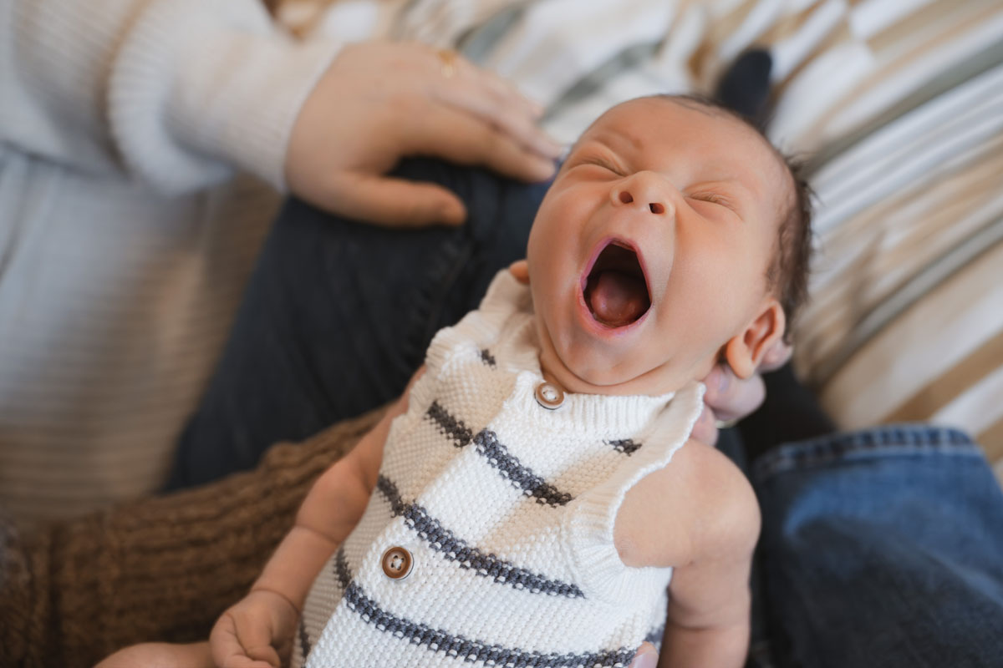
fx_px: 947
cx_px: 502
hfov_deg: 55.8
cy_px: 334
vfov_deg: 38.9
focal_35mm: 34
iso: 5000
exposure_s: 1/250
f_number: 3.5
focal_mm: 34
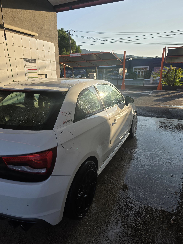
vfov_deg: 73.9
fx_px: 162
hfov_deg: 58.9
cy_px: 122
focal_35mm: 23
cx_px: 92
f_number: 1.7
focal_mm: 6.3
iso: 80
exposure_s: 1/3418
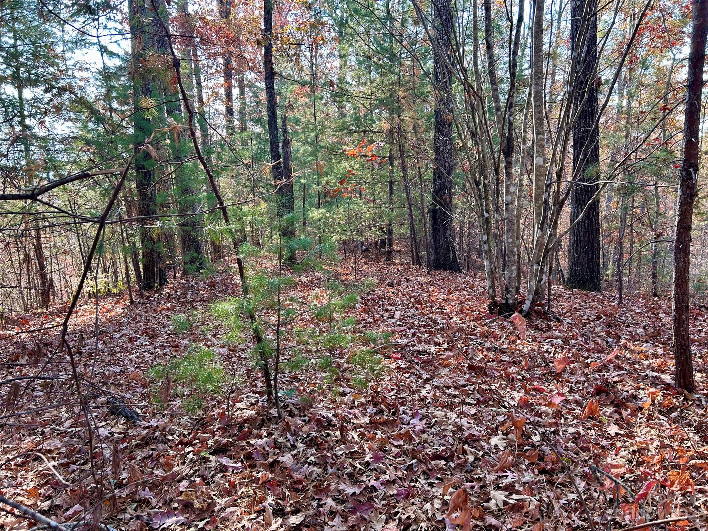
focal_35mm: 26
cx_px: 354
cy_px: 266
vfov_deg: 53.1
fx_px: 532
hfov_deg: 67.3
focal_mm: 5.7
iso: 50
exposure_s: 1/226
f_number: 1.5
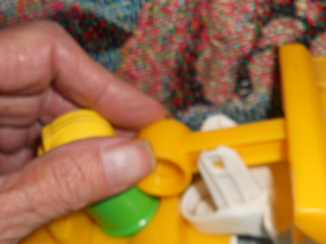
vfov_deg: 27.5
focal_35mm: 52
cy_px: 193
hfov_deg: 36.0
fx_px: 490
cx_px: 245
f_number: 8.8
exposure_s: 1/25
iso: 80
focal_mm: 5.8
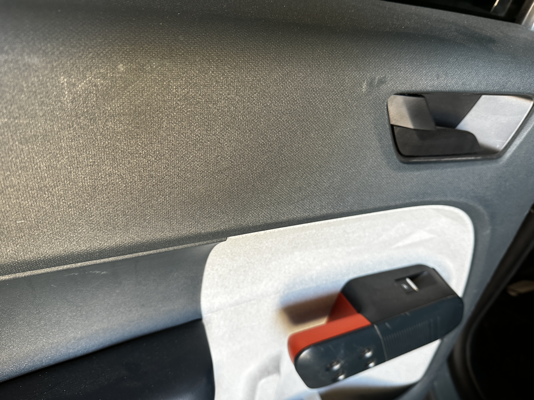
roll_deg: -2.1
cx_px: 267
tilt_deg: -31.2
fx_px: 370
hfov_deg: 71.6
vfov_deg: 56.8
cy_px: 200
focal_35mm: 24
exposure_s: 1/121
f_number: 1.78
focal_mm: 6.86
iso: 200
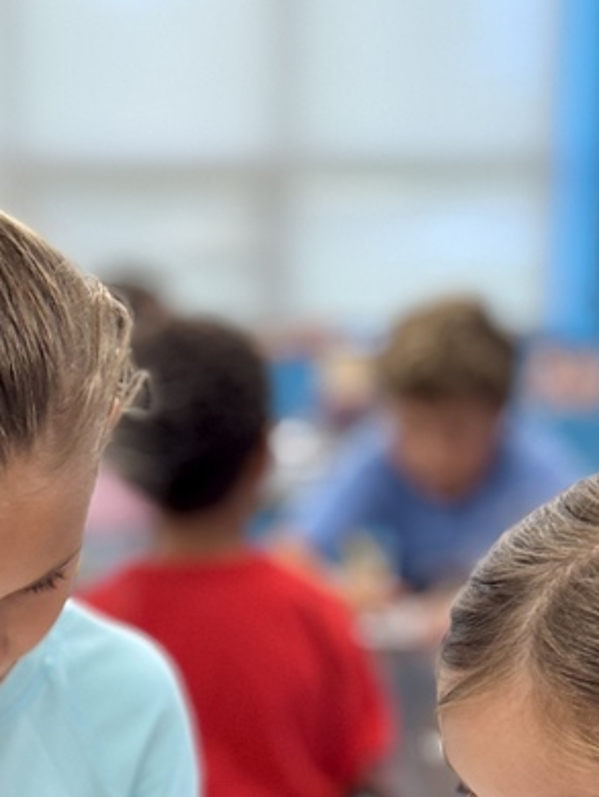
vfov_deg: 15.1
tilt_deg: -11.9
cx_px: 198
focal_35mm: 126
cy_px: 936
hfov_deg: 11.8
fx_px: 2904
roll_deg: -0.9
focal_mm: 6.76
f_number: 1.78
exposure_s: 1/120
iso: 160
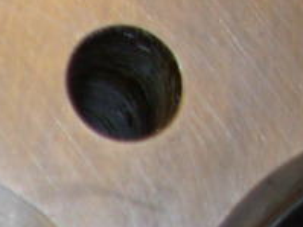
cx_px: -244
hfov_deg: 9.6
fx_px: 1715
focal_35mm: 196
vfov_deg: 7.3
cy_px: 459
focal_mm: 6.3
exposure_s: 1/32
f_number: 2.9
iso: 50
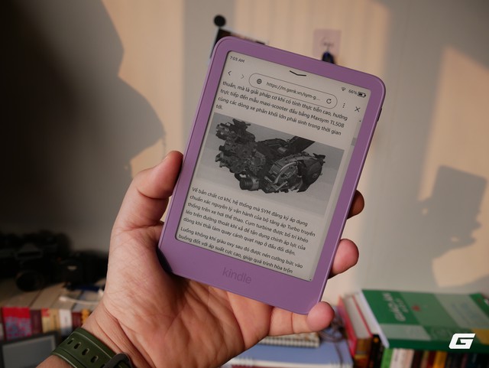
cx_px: 244
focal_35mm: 28
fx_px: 396
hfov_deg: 63.4
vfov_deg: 49.8
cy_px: 184
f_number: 5
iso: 200
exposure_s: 1/200
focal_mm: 14
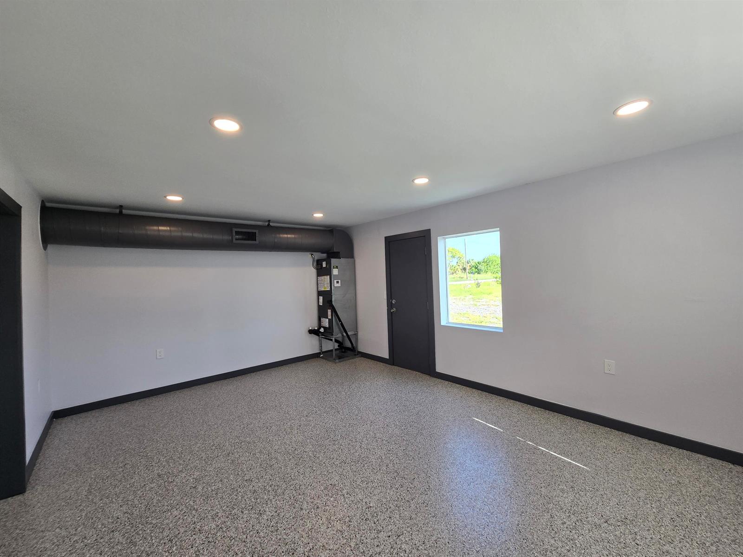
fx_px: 279
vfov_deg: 89.9
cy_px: 278
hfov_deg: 106.2
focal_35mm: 13
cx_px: 372
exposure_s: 1/120
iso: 64
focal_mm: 2.2
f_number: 2.2
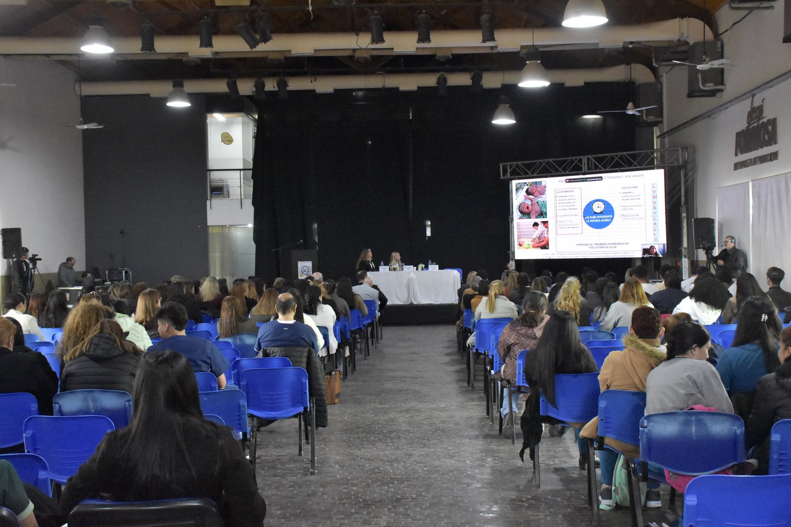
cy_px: 264
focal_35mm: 48
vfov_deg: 28.1
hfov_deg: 41.1
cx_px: 396
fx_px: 1055
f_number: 6.3
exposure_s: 1/200
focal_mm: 32
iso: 5000
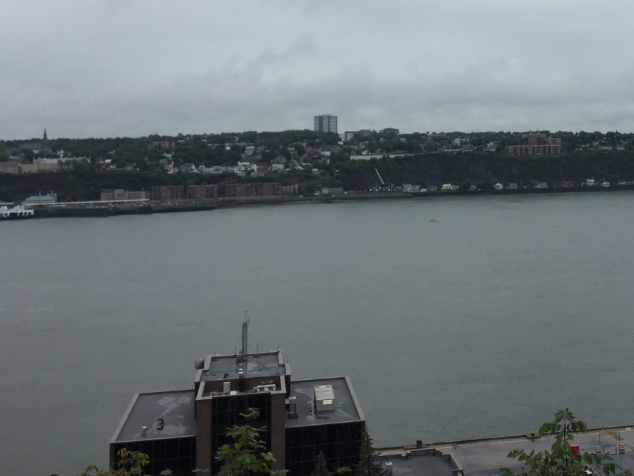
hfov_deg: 35.9
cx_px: 482
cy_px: 83
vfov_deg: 27.4
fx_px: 952
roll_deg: +1.1
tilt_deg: +4.2
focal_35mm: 52
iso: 32
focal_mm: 4.15
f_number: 2.2
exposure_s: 1/1980
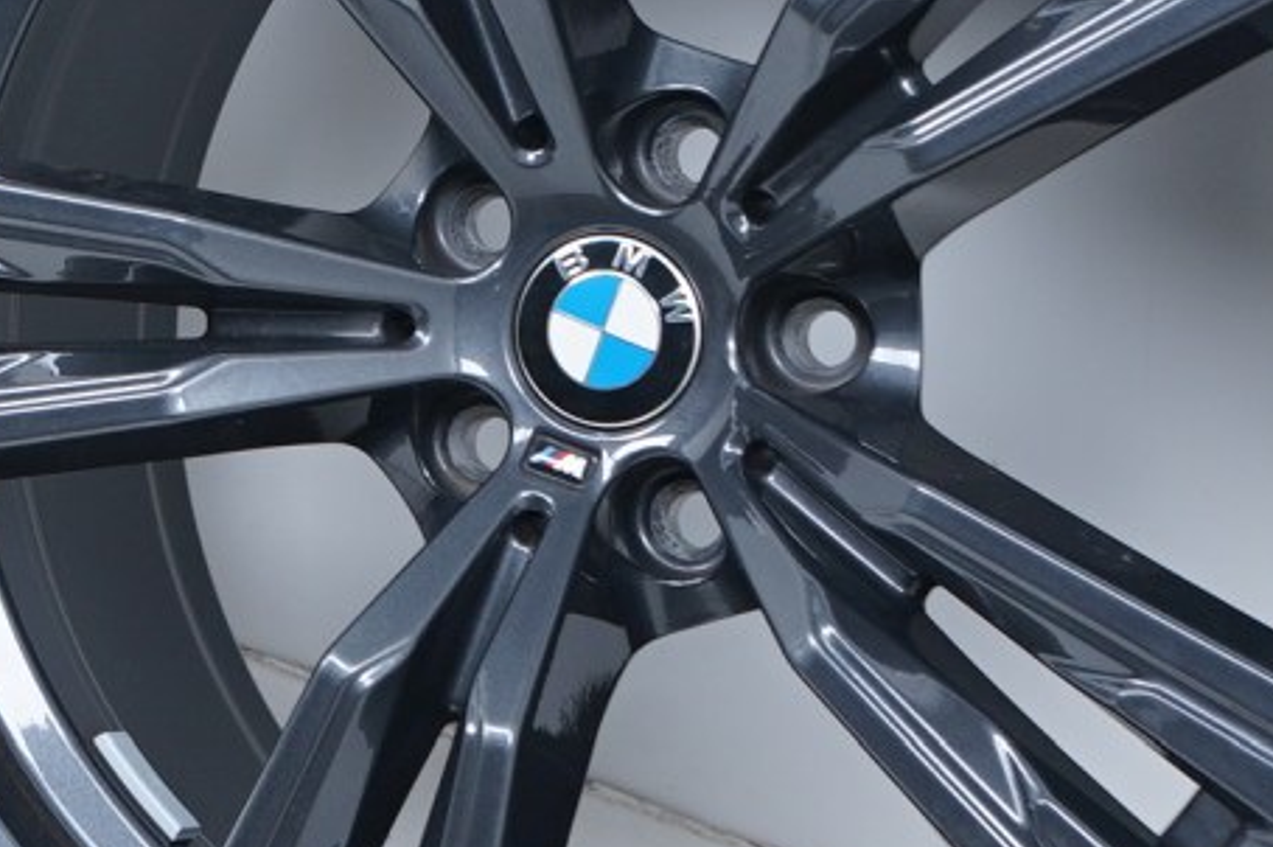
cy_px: -153
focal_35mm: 131
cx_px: -622
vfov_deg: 10.3
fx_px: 4629
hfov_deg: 14.6
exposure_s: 1/100
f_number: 7.1
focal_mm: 31
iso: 250
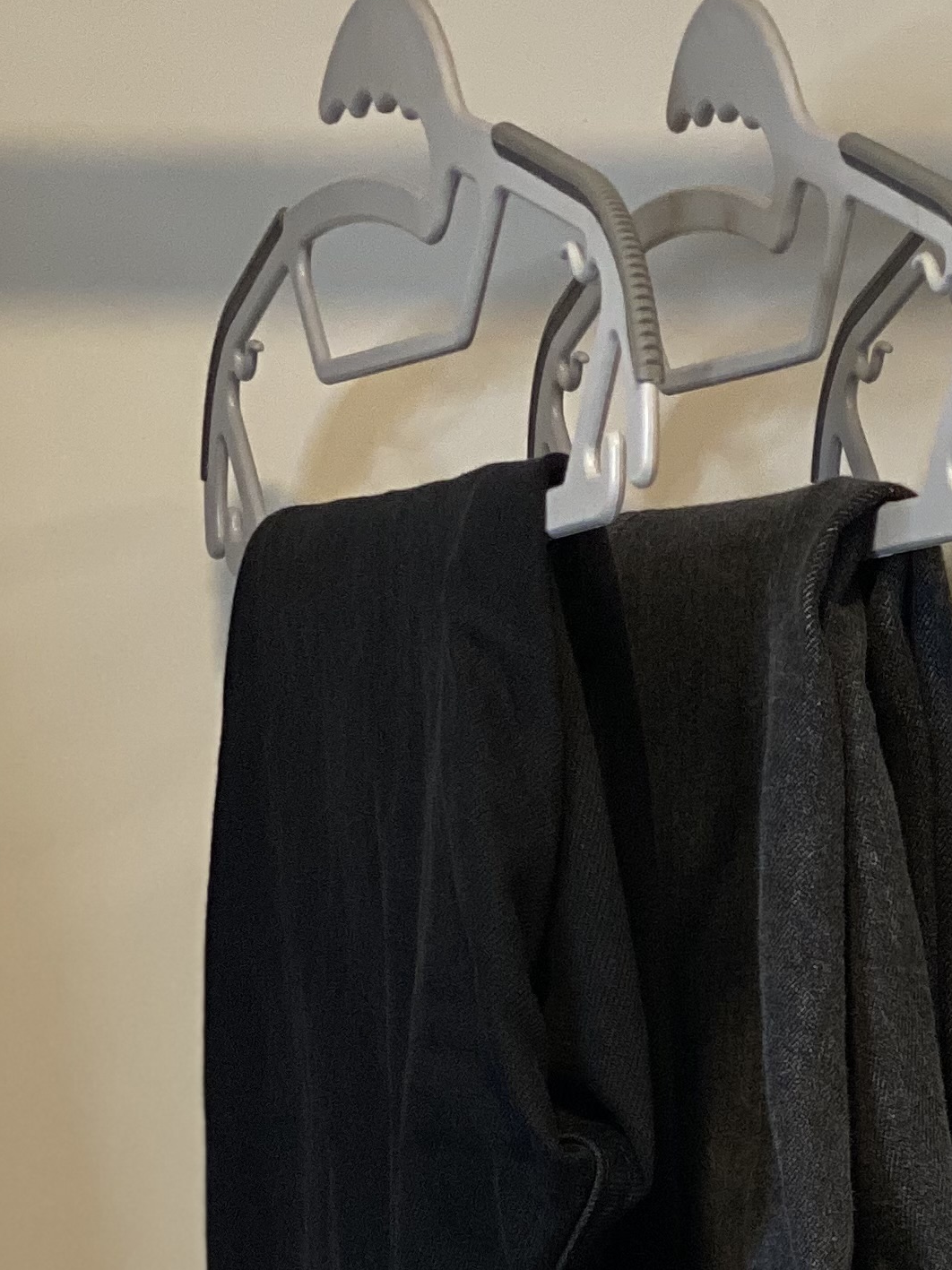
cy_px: 1388
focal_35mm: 148
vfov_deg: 13.1
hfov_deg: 9.8
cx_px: 1326
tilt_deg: -6.3
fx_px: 5429
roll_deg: +1.5
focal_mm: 6
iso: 125
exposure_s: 1/120
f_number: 2
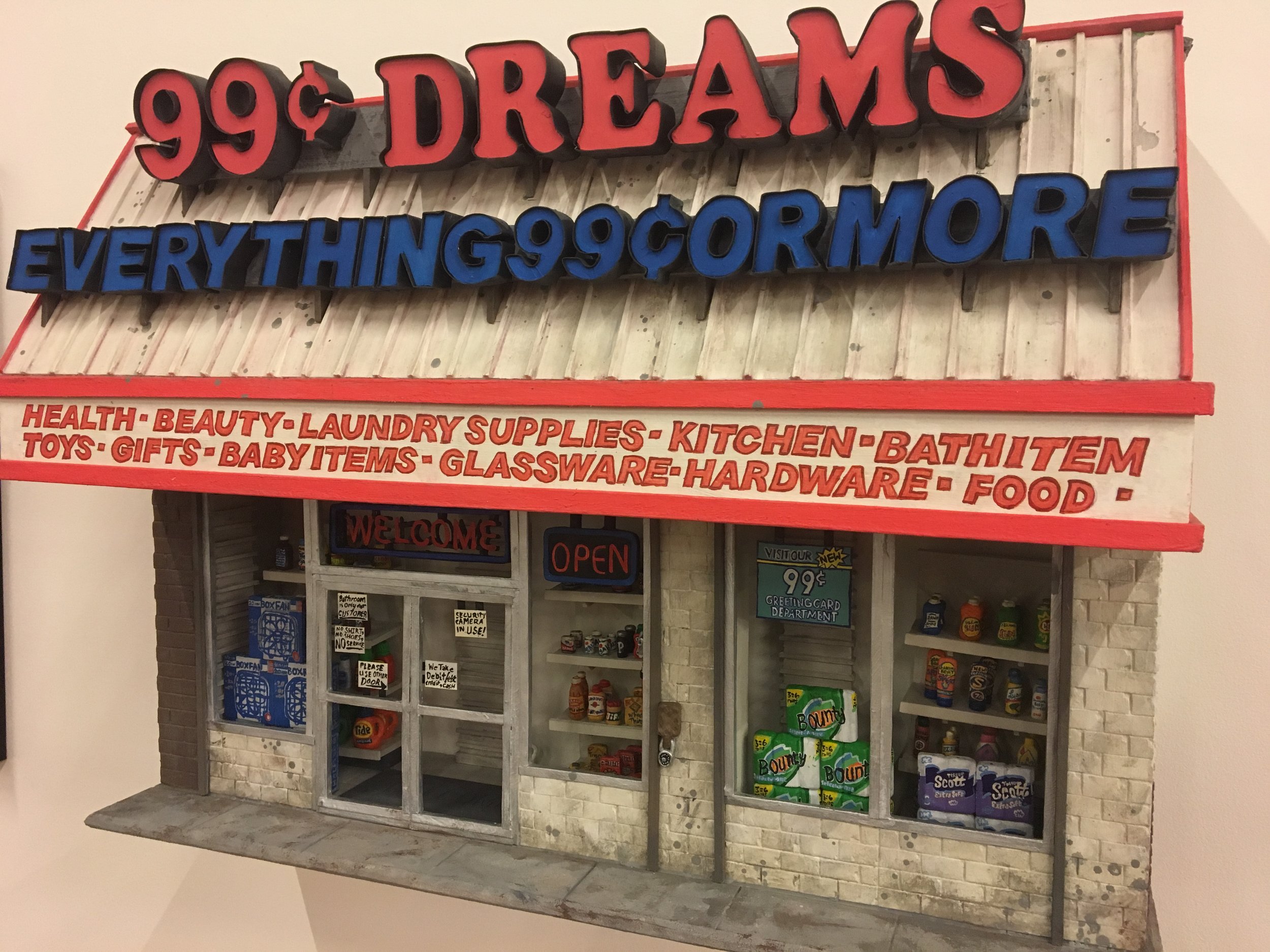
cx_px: 635
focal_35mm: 29
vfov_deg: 48.2
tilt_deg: -3.7
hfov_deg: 61.7
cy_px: 476
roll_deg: -0.7
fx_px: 1064
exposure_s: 1/30
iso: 125
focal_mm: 4.15
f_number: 2.2
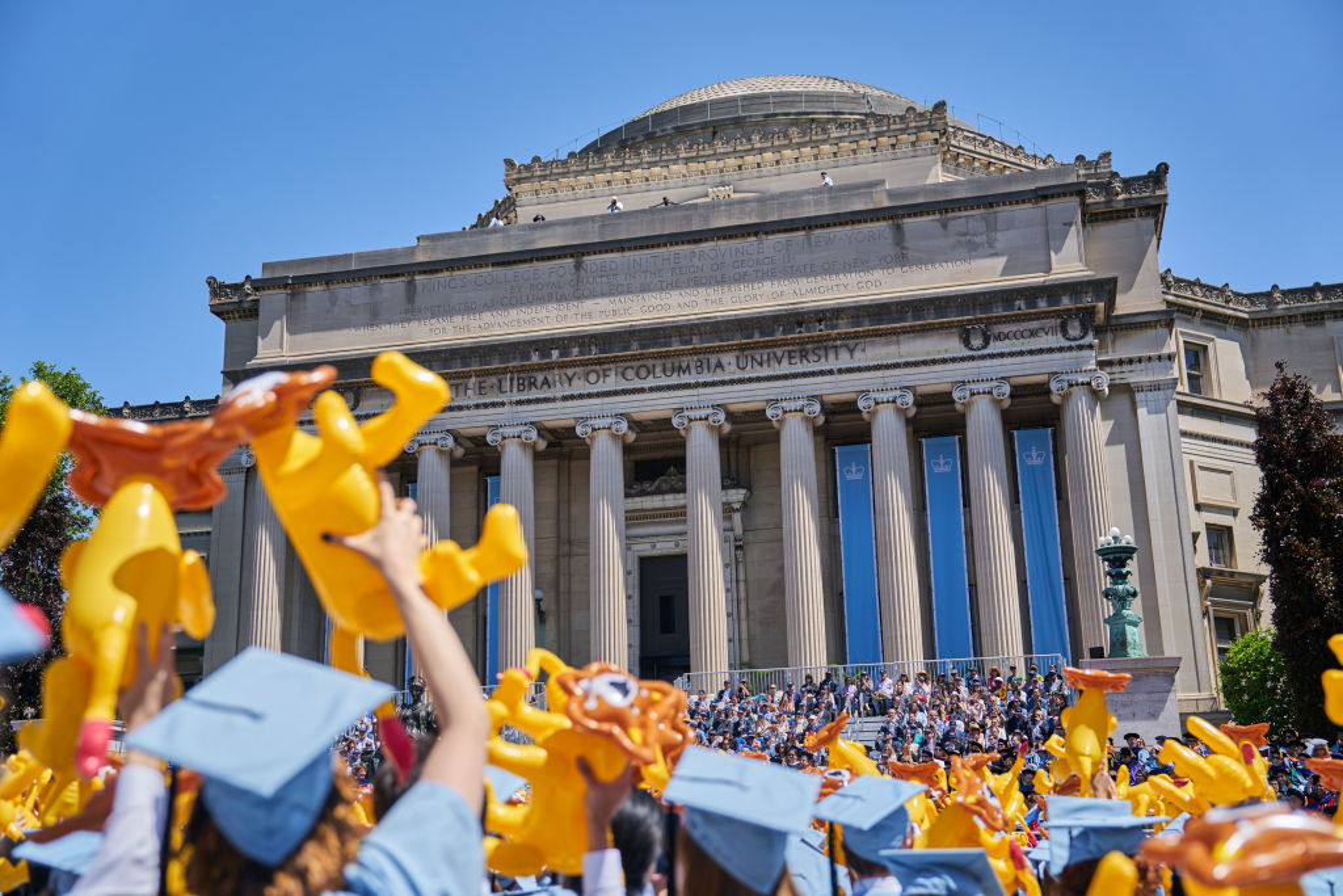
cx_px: 672
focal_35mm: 42
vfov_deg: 31.9
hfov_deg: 46.4
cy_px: 448
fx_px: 1567
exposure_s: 1/1600
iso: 100
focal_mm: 42
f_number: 2.8
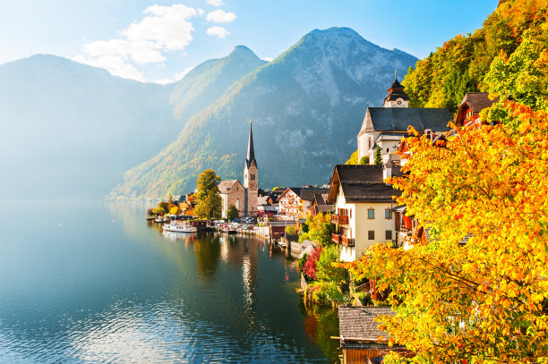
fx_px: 365
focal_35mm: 24
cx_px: 274
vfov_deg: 53.1
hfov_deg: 73.8
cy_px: 182
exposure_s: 1/320
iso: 200
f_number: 8
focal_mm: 24
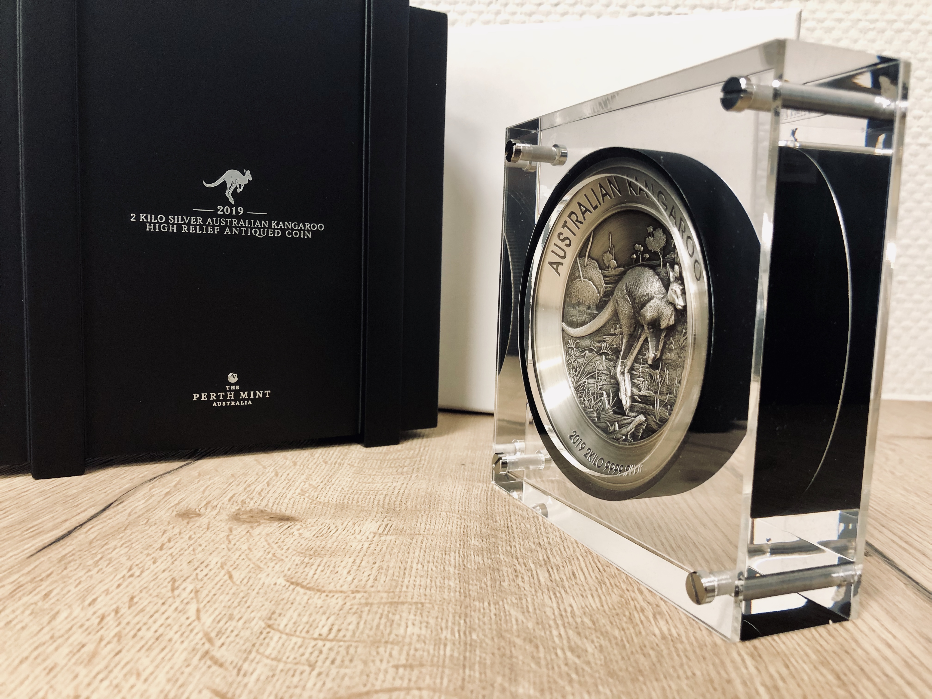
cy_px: 350
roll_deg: -1.6
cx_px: 466
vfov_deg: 49.7
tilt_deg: -7.4
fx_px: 754
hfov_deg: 63.4
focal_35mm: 28
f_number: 1.8
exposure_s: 1/17
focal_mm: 4
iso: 64
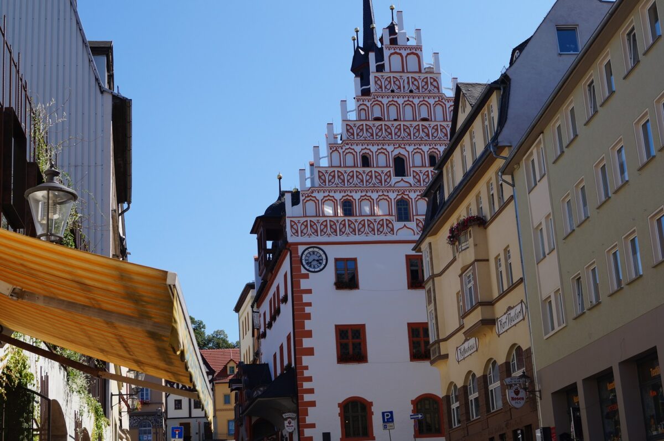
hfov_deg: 37.9
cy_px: 220
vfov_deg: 25.7
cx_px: 332
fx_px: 968
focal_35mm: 52
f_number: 11
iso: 100
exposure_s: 1/160
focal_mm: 35
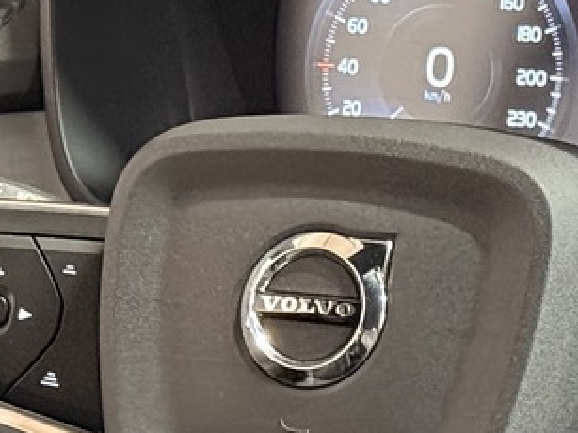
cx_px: -51
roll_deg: +6.4
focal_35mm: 225
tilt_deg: -18.2
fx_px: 3755
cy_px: 303
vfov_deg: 6.6
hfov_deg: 8.7
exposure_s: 1/27
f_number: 1.78
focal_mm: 6.76
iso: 800
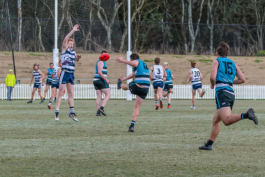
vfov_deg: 5.6
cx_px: 137
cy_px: 75
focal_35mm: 244
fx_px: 1793
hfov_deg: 8.5
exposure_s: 1/1600
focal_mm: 160
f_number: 5
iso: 1800
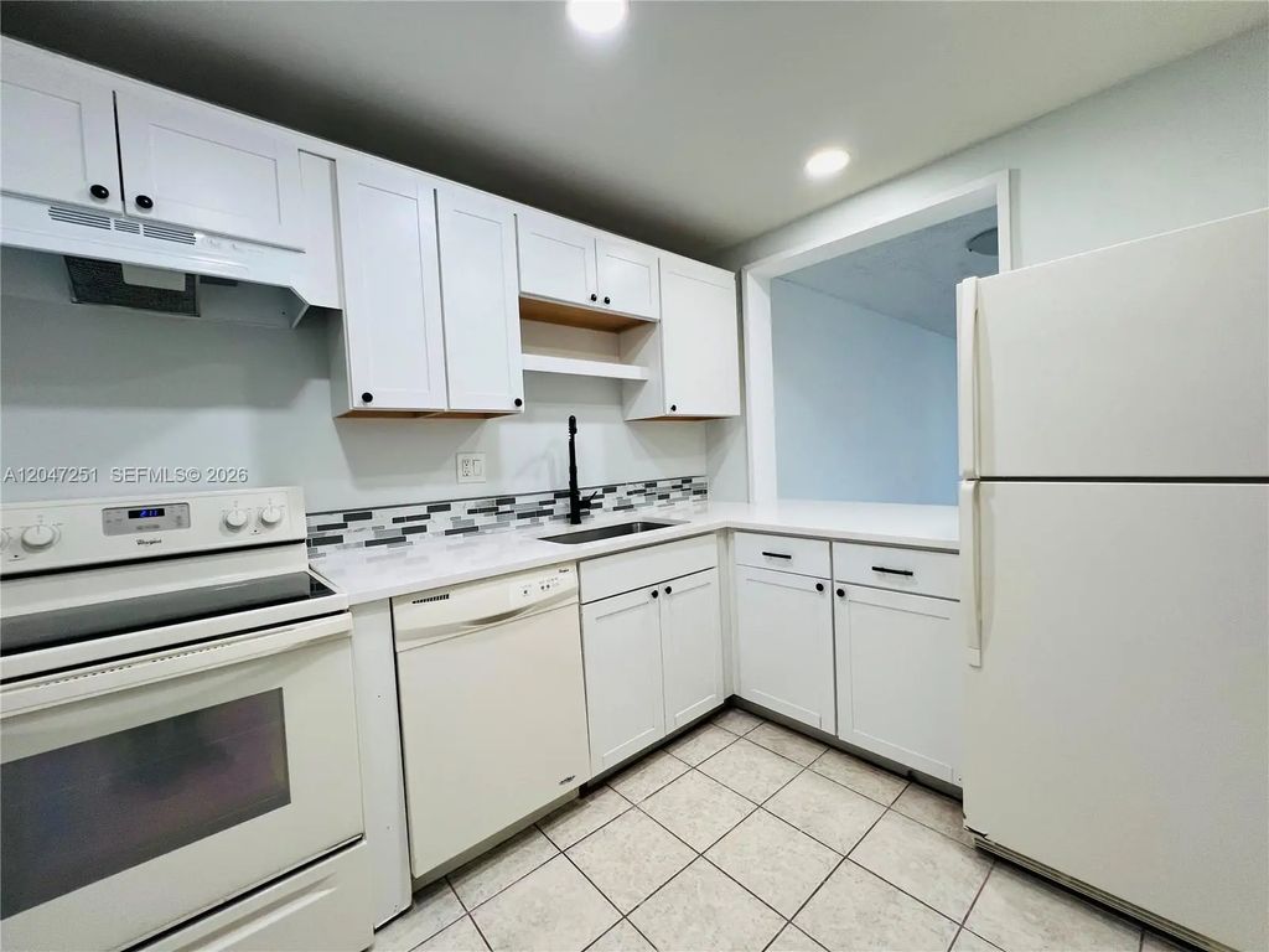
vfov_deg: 89.9
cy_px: 476
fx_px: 477
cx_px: 634
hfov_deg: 106.2
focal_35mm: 13
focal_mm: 1.57
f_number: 1.8
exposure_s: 1/120
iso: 125
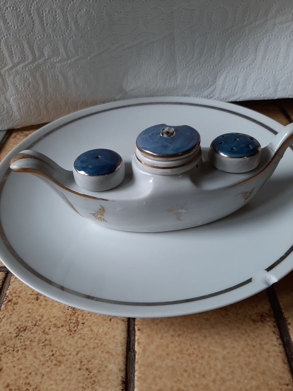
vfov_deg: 67.3
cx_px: 146
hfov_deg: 53.1
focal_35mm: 26
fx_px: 293
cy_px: 196
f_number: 1.7
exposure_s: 1/134
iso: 40
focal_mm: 3.93
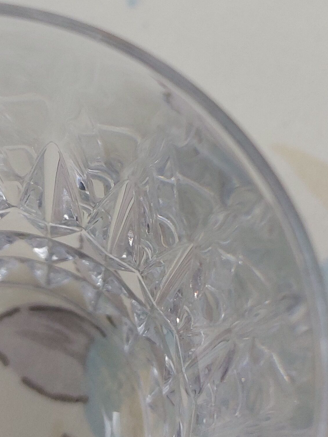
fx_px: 973
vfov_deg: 25.2
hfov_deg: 19.1
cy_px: 141
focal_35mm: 77
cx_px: 131
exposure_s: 1/100
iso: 125
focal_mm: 5.23
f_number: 1.8
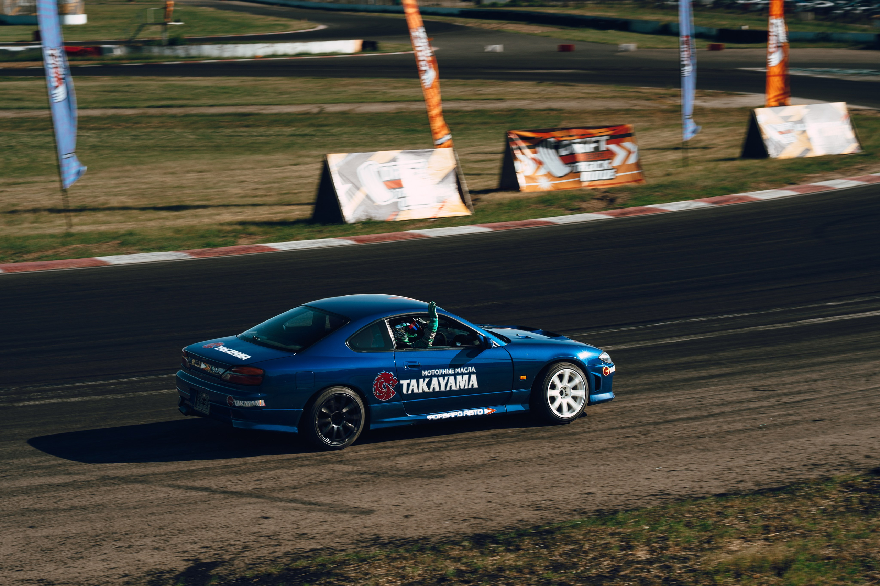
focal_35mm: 93
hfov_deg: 21.9
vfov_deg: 14.7
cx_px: 440
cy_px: 301
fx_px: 2271
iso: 160
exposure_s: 1/125
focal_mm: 85
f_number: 9
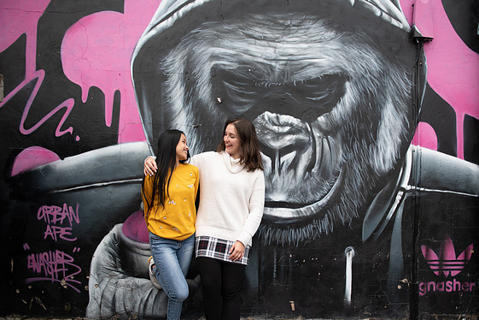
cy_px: 176
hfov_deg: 67.2
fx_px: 359
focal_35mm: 27
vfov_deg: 47.9
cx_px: 263
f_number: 2.8
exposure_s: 1/200
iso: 400
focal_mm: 24
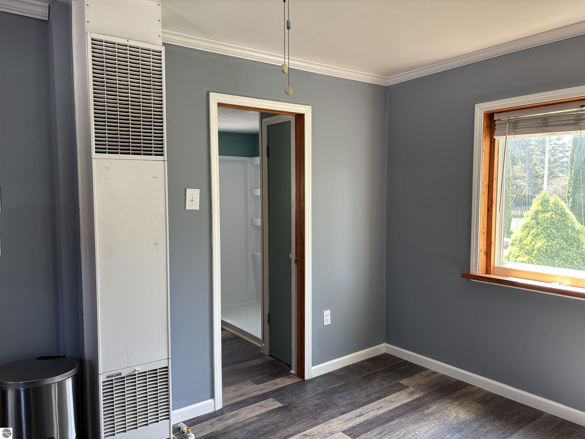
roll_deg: +0.3
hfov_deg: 67.3
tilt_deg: -3.1
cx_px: 292
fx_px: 439
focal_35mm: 26
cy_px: 220
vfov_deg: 53.1
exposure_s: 1/115
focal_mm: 5.96
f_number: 1.6
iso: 125
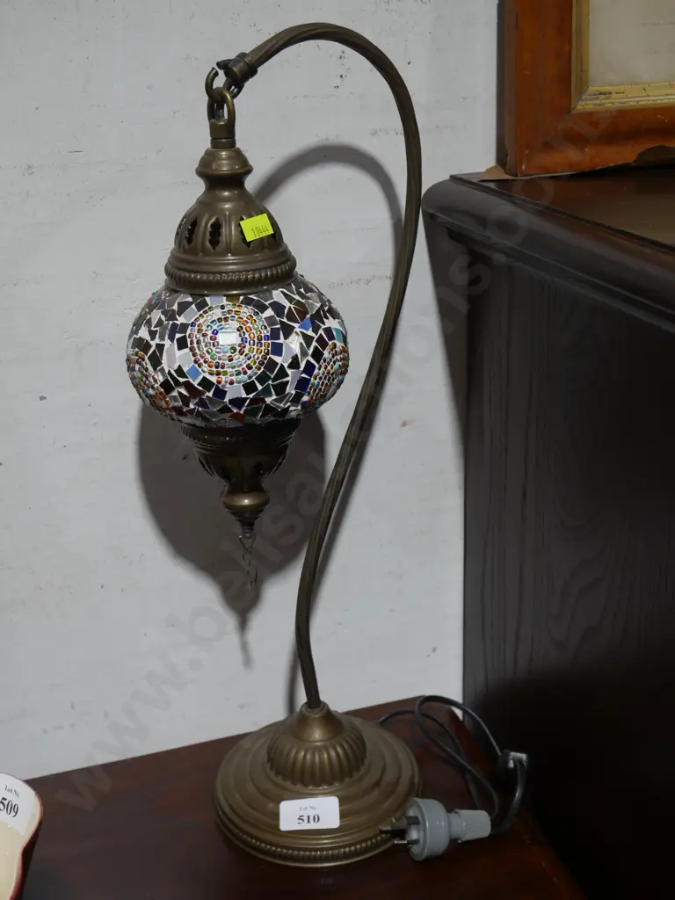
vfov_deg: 44.8
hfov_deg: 34.3
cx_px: 338
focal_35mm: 42
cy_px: 450
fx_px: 1092
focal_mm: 21
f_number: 4.6
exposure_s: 1/60
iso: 400
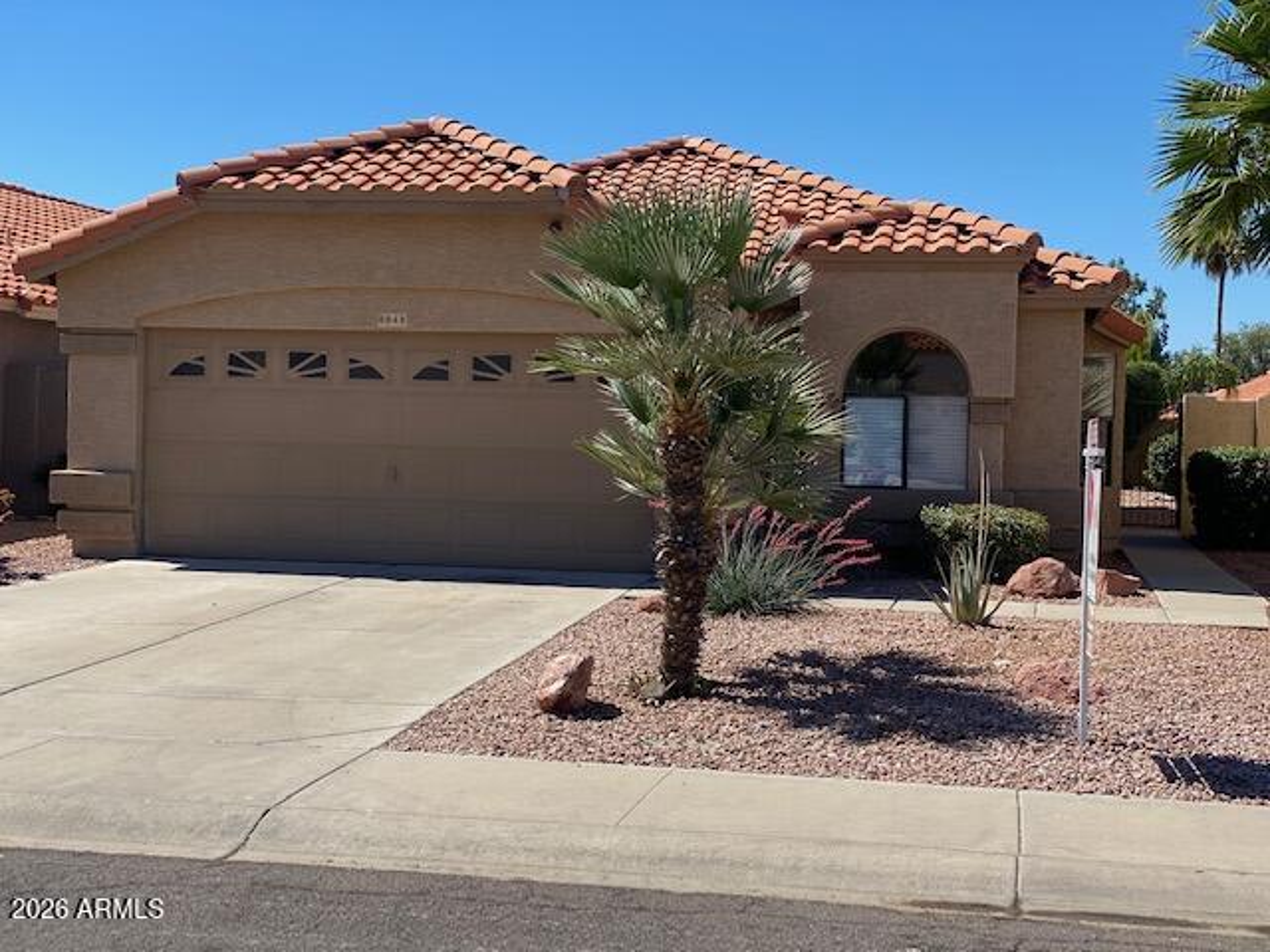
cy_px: 476
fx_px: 1908
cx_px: 635
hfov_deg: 36.8
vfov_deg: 28.0
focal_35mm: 52
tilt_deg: -2.2
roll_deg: -1.9
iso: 20
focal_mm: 6
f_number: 2
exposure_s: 1/1597
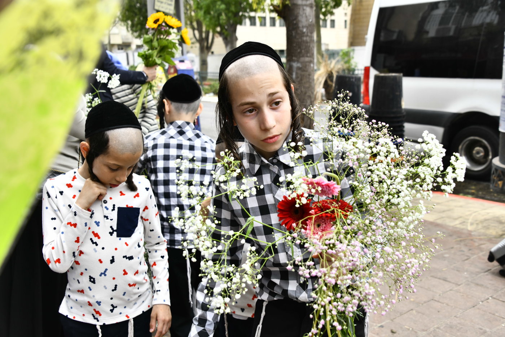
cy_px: 168
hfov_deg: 48.5
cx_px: 252
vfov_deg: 33.4
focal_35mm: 40
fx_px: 561
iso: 500
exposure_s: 1/800
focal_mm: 40
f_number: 5.6
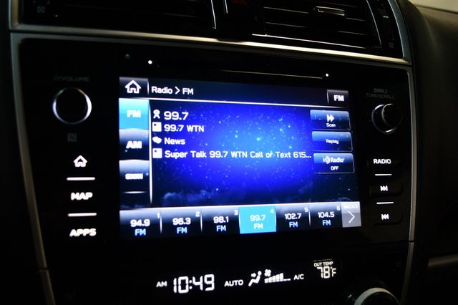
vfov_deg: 39.9
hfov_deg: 57.2
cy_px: 152
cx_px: 229
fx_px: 420
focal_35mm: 33
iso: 1100
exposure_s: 1/125
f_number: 4
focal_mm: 22
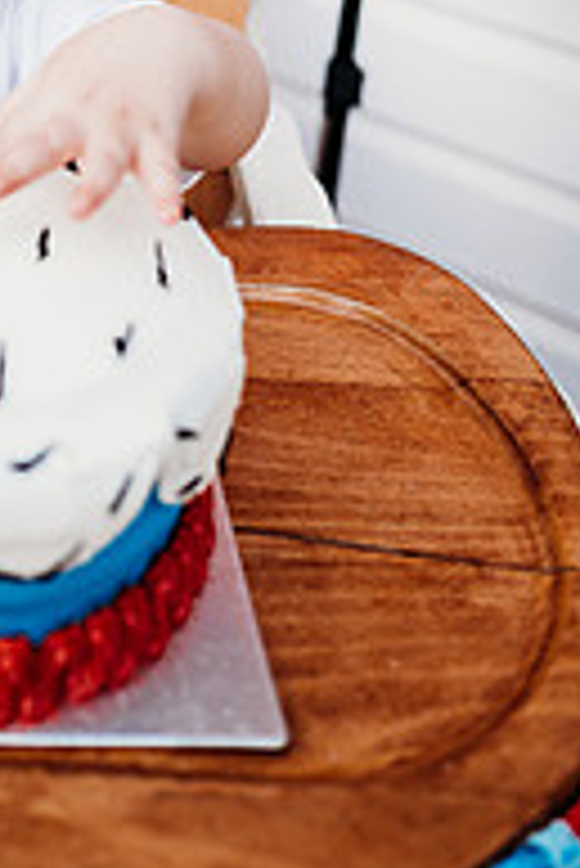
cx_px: -67
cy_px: -54
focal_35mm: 56
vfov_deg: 32.0
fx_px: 1351
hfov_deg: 22.8
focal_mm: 24
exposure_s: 1/200
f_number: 2.5
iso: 400
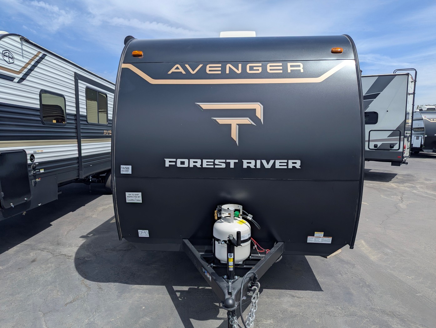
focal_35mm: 24
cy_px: 164
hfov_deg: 71.5
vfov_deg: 56.9
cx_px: 218
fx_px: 303
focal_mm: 6.81
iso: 45
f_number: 1.85
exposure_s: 1/3906
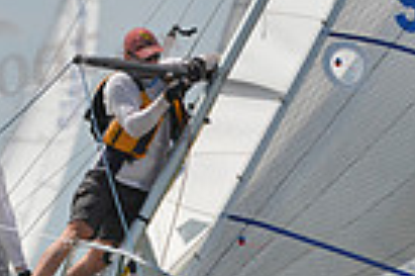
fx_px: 10731
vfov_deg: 1.5
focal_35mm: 932
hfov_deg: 2.2
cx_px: 339
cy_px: 199
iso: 200
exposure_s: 1/1250
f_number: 6.3
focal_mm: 220
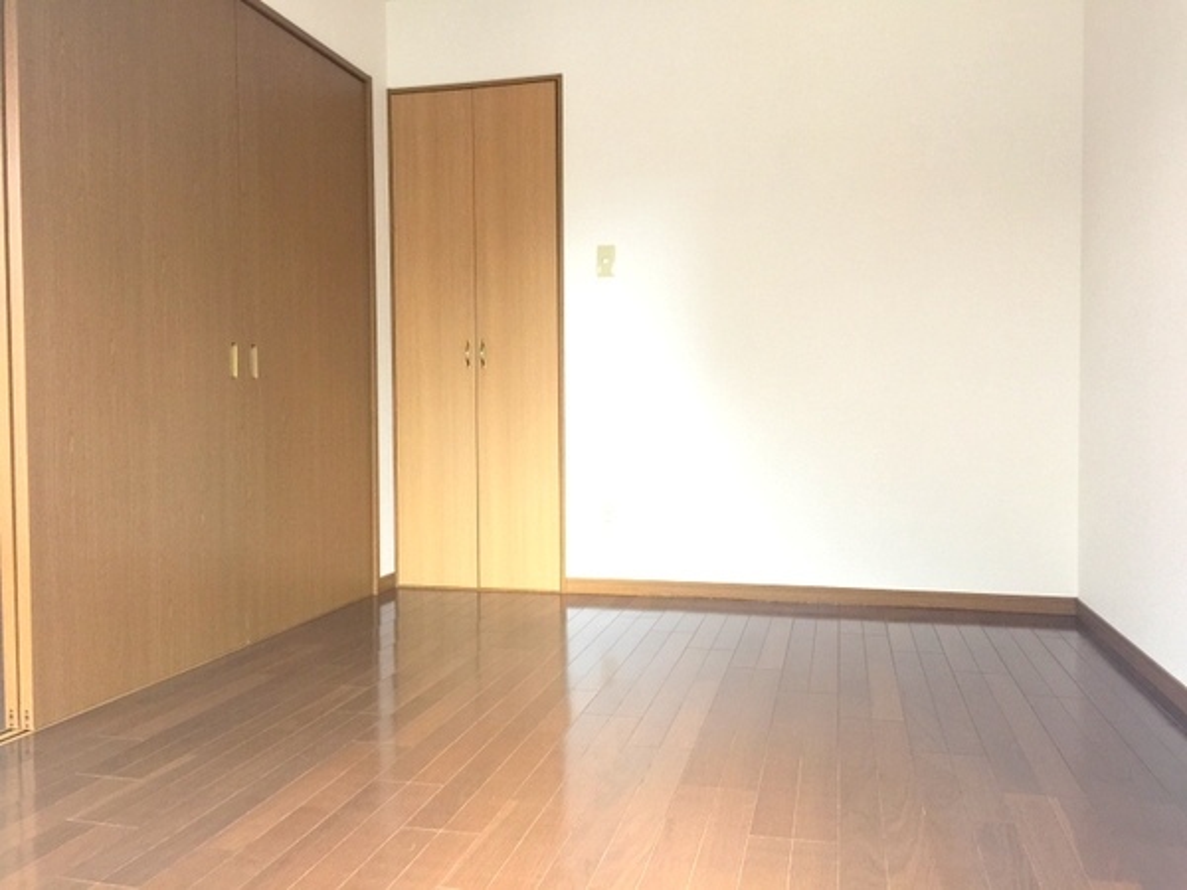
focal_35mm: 29
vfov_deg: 48.2
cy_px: 445
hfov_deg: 61.7
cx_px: 594
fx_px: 994
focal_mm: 4.15
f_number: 2.2
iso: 80
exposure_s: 1/15
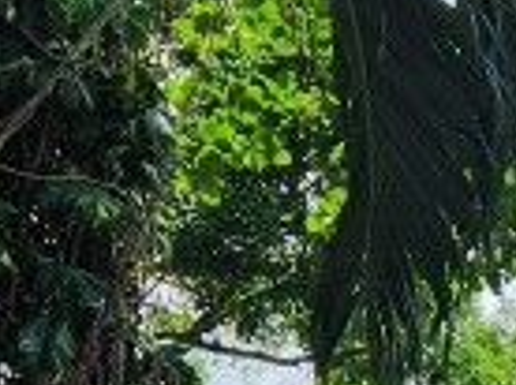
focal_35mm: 171
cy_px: 744
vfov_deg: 8.3
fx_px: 2545
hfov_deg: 10.5
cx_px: 1062
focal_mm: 5.4
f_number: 1.8
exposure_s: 1/2500
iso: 20
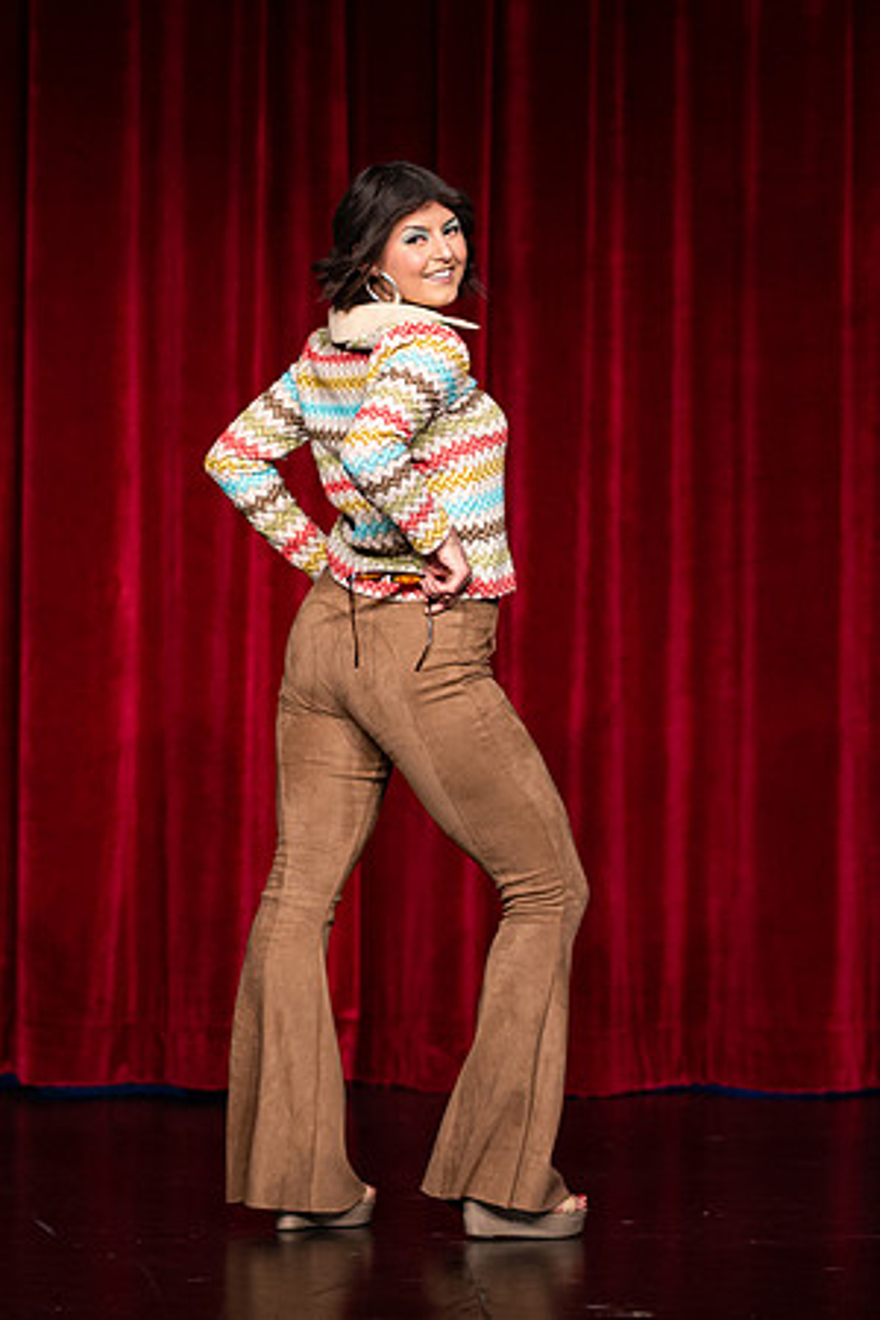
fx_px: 8727
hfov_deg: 5.8
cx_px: 475
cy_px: 551
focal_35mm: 238
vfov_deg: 8.6
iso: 400
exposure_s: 1/400
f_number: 1.4
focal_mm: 105
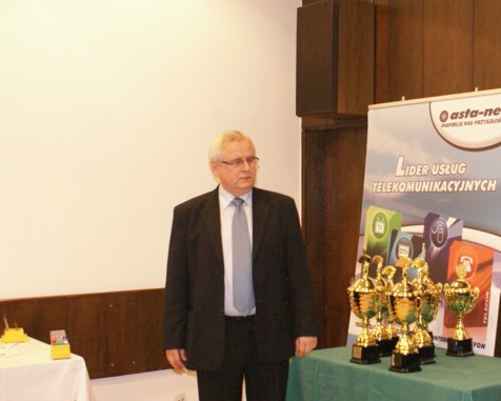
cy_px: 222
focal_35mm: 58
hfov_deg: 32.0
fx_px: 860
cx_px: 360
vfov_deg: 26.2
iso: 1600
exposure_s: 1/13
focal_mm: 28
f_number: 5
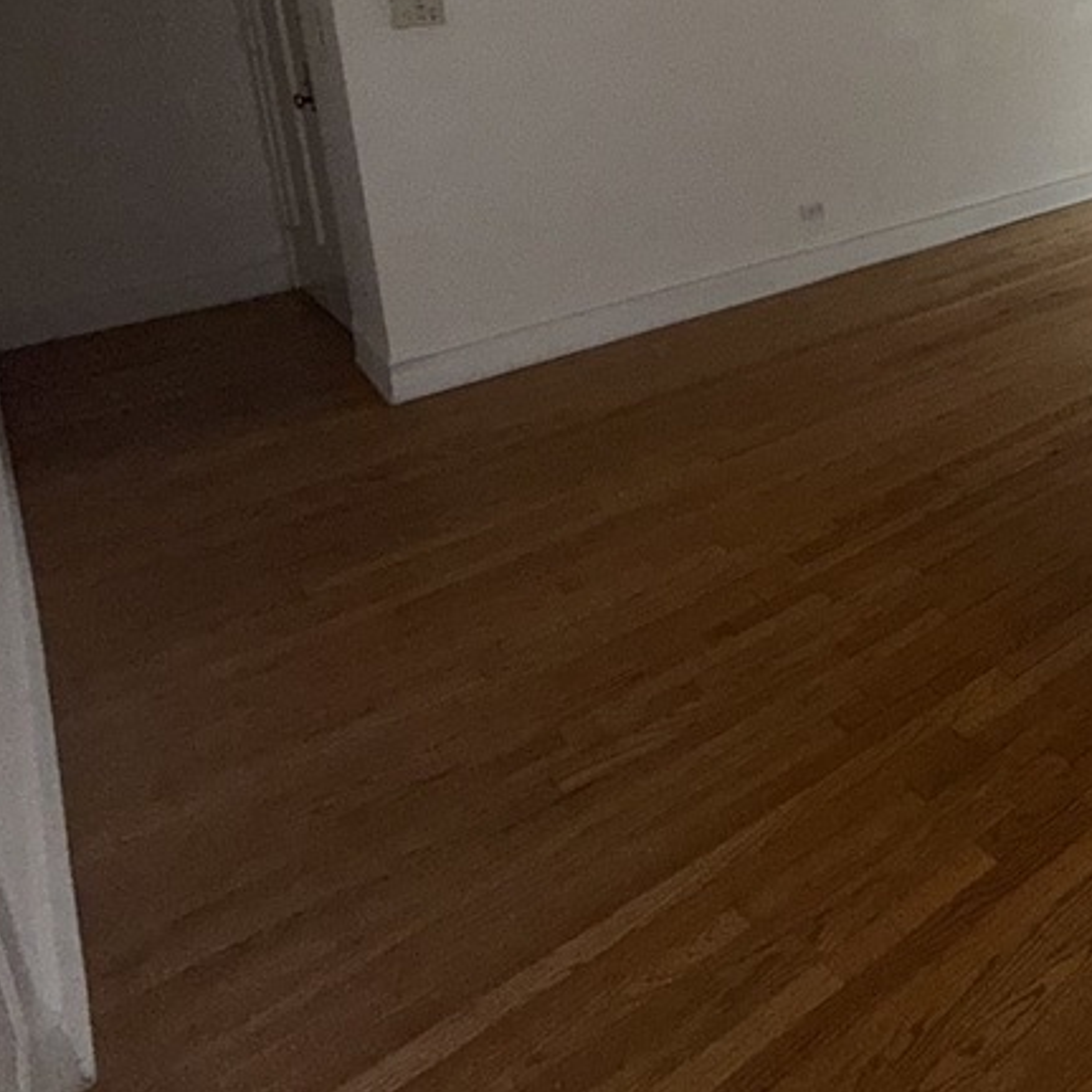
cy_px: 193
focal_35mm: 31
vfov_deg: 49.0
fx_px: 1106
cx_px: 927
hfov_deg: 48.4
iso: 125
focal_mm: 2.22
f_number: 2.2
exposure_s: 1/60
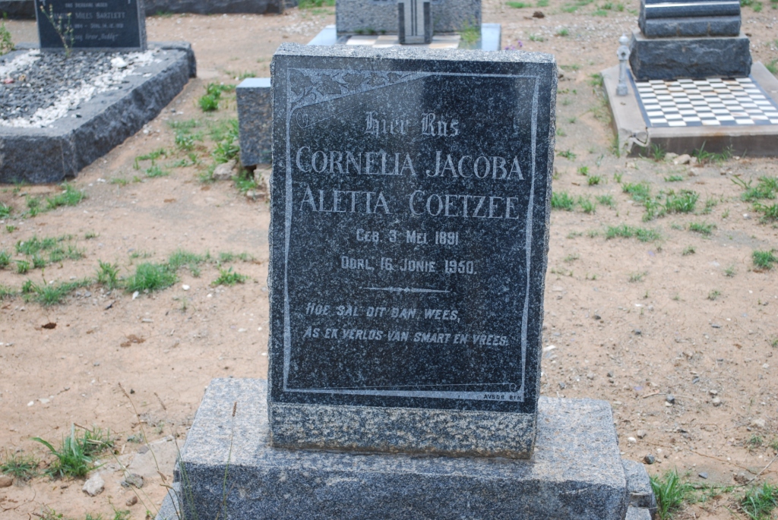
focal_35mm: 60
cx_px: 389
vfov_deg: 22.7
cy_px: 260
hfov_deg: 33.4
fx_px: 1298
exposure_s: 1/125
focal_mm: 40
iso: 110
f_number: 5.6
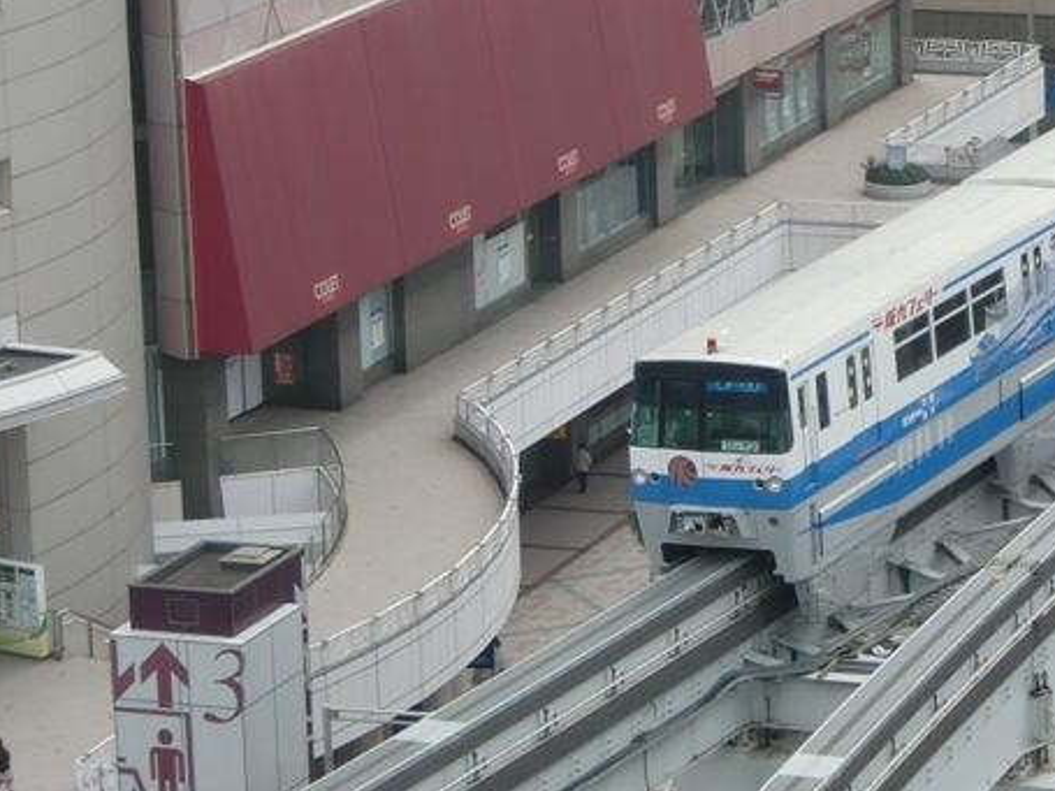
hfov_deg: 10.4
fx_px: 5789
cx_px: 867
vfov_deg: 7.8
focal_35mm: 190
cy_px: 227
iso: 64
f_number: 5.3
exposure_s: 1/200
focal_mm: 18.9
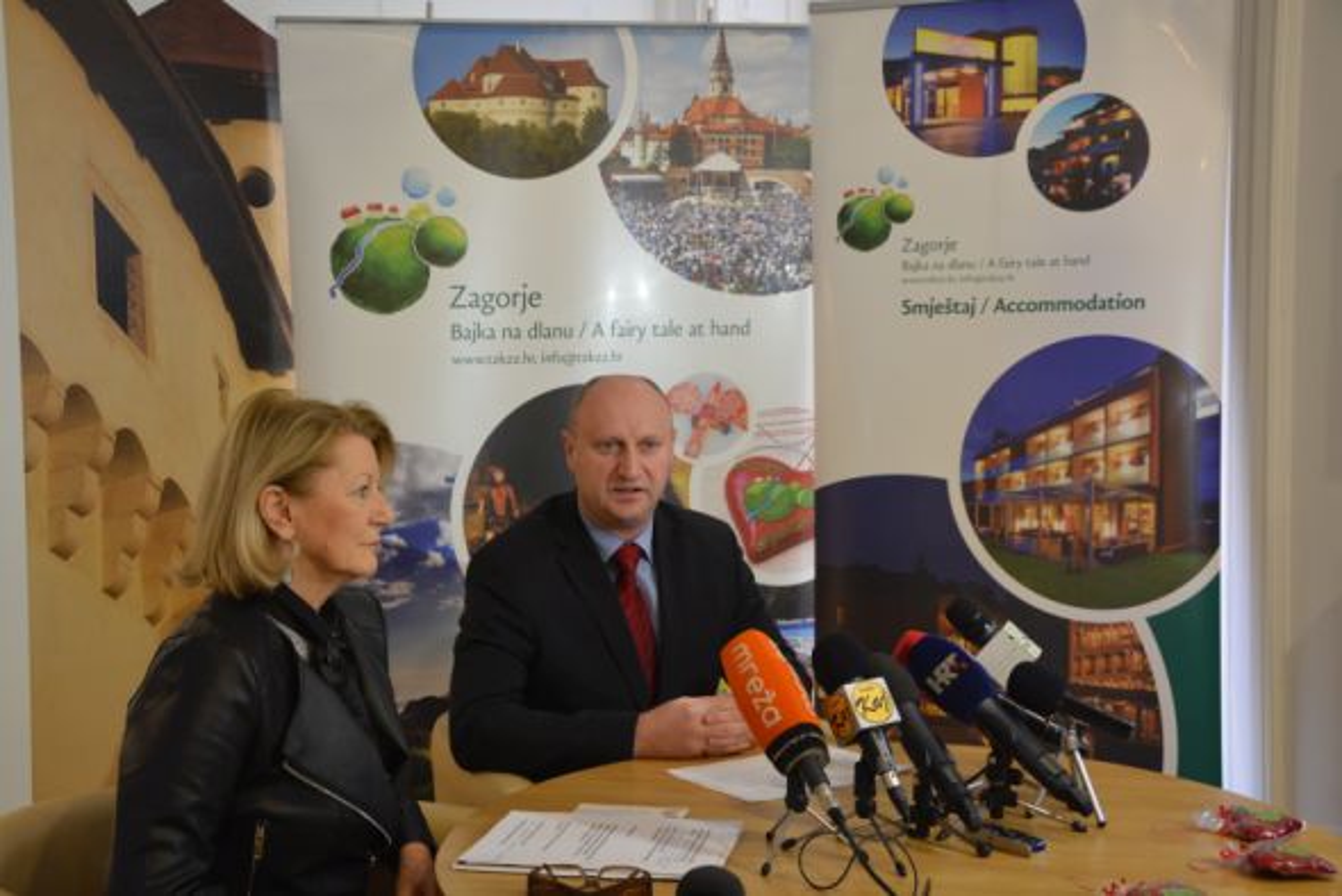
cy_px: 448
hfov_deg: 43.6
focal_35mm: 45
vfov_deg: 29.9
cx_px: 671
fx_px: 1678
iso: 800
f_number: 4.2
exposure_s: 1/50
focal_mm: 30
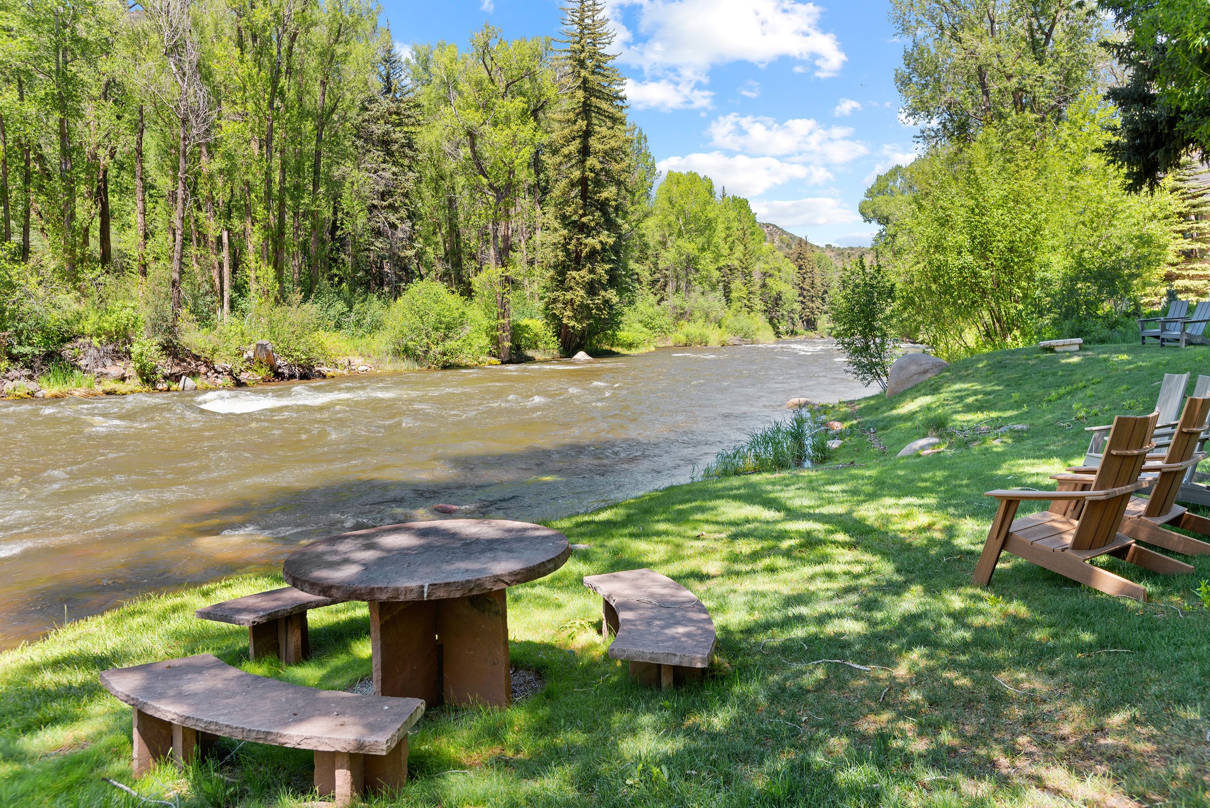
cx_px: 605
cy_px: 404
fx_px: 1009
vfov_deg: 43.6
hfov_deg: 61.9
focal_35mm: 30
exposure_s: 1/15
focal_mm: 30
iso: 100
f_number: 7.1
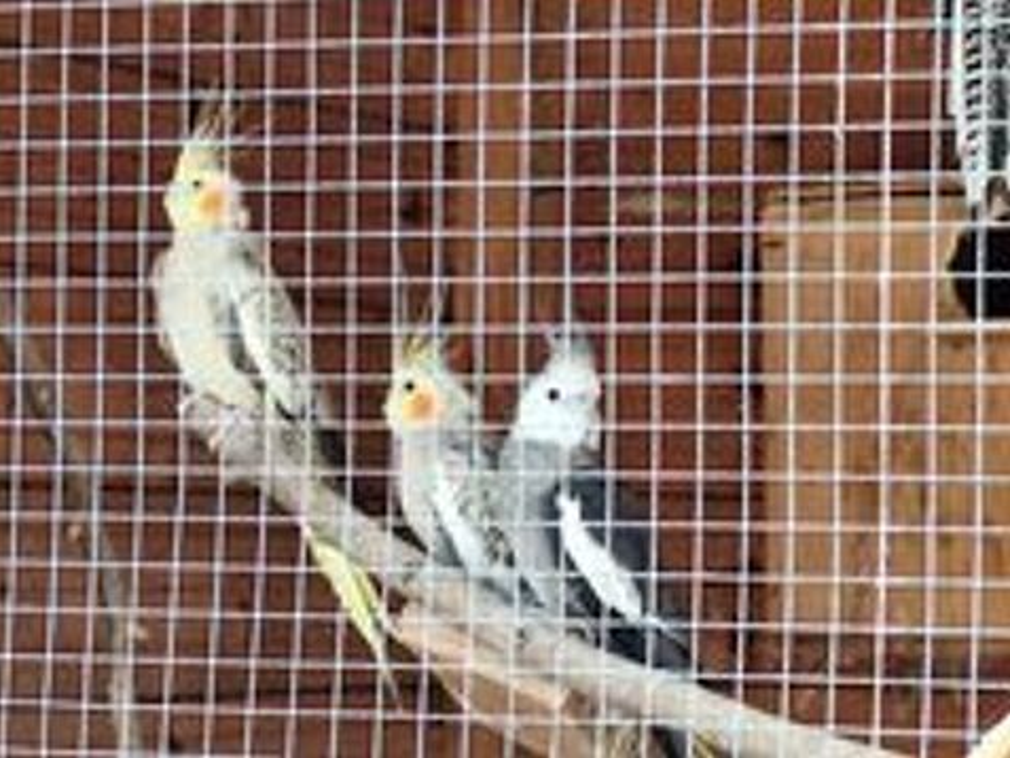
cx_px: 504
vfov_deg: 9.8
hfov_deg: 13.0
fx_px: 4436
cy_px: 379
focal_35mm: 152
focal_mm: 6.19
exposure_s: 1/100
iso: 160
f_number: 1.65
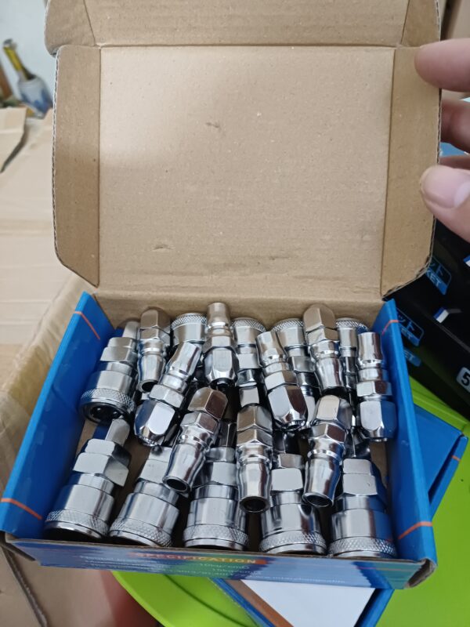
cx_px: 235
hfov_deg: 54.9
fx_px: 453
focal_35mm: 25
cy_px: 314
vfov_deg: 69.4
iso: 1000
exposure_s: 1/20
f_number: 1.8
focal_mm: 4.65
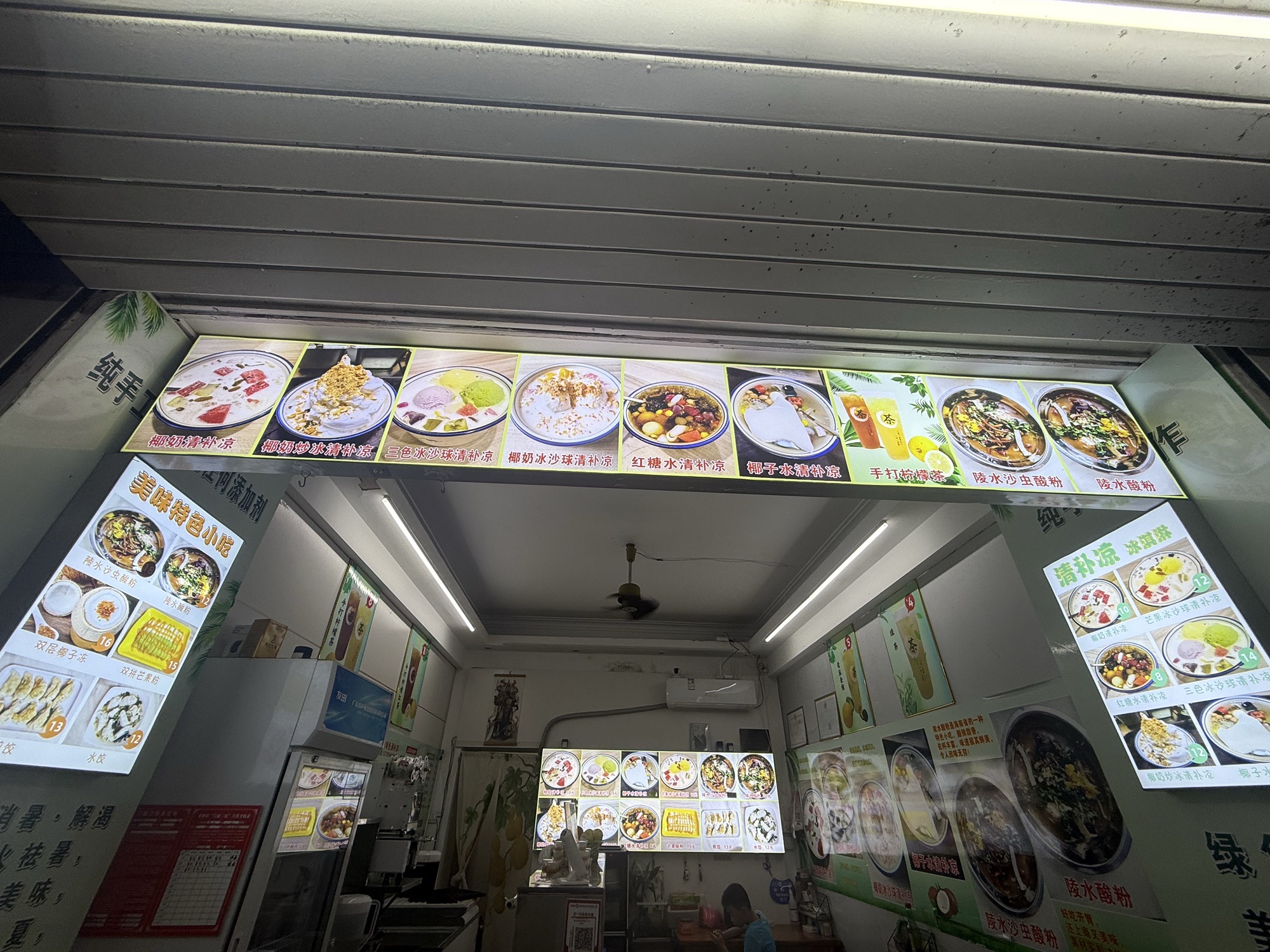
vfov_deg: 85.7
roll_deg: -1.1
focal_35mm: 14
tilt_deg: +33.6
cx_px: 635
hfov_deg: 102.1
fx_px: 514
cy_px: 476
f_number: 2.2
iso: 50
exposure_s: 1/113
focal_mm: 2.22
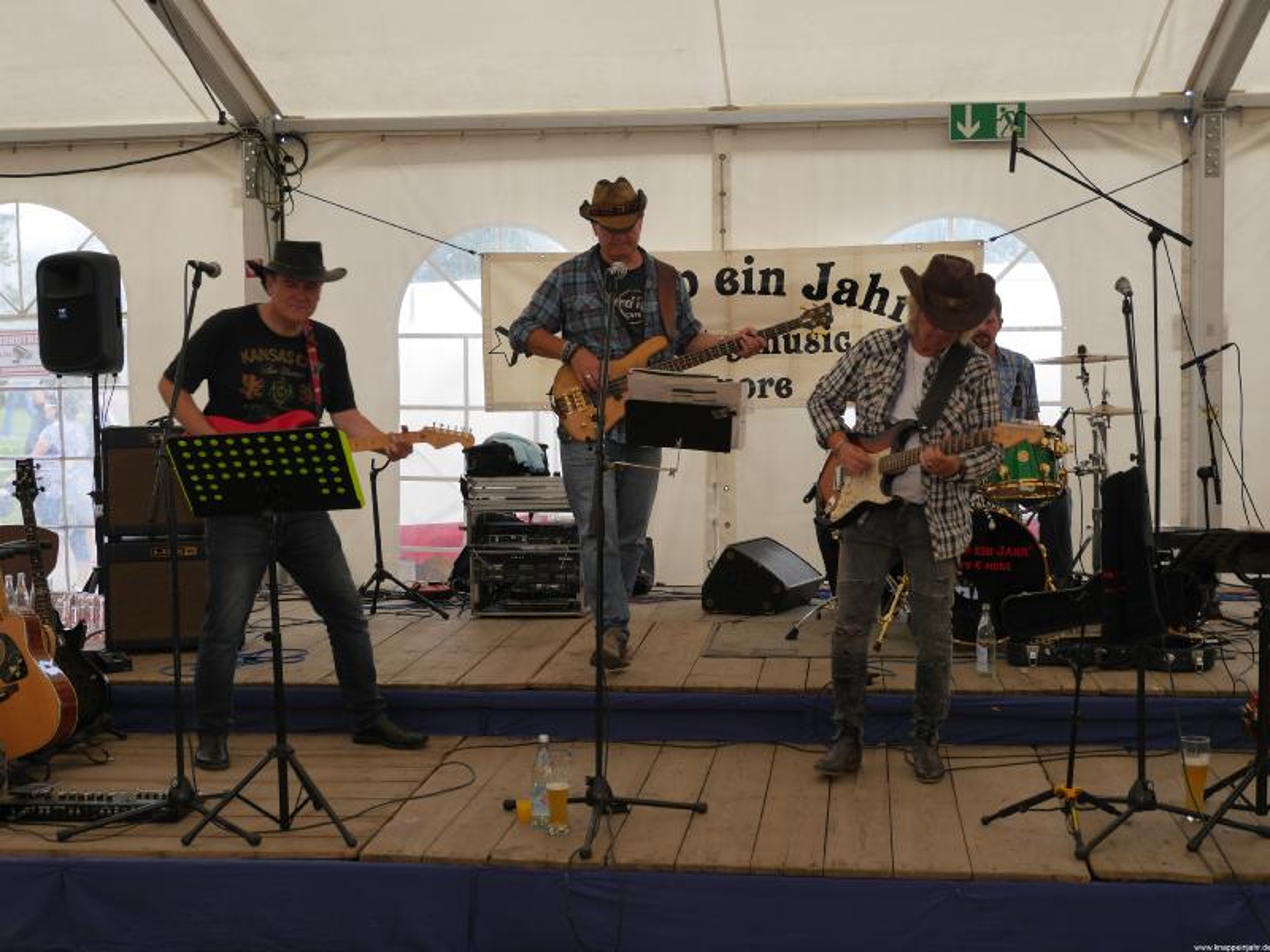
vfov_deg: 32.9
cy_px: 476
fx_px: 1614
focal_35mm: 44
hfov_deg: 42.9
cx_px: 635
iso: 200
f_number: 4.5
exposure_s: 1/100
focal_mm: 22
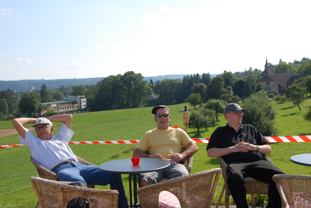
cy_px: 104
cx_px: 156
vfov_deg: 28.2
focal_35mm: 48
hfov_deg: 41.0
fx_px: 415
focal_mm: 32
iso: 100
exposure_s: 1/125
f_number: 9
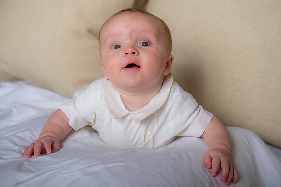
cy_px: 94
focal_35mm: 58
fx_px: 452
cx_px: 140
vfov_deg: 23.4
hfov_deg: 34.5
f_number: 5
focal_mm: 58
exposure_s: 1/200
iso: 200
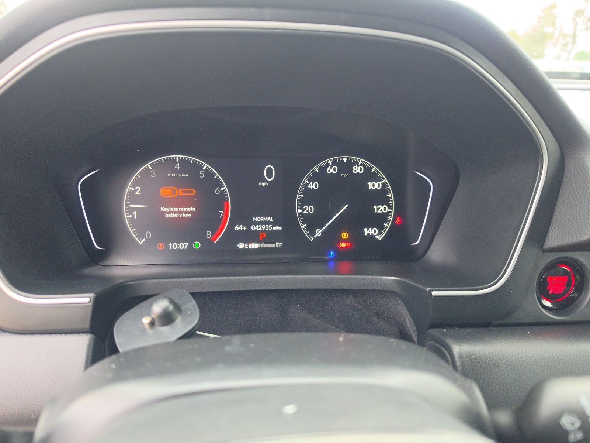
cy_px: 222
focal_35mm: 23
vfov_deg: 58.9
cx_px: 295
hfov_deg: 73.9
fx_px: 392
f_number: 1.4
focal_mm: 6.5
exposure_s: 1/119
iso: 146
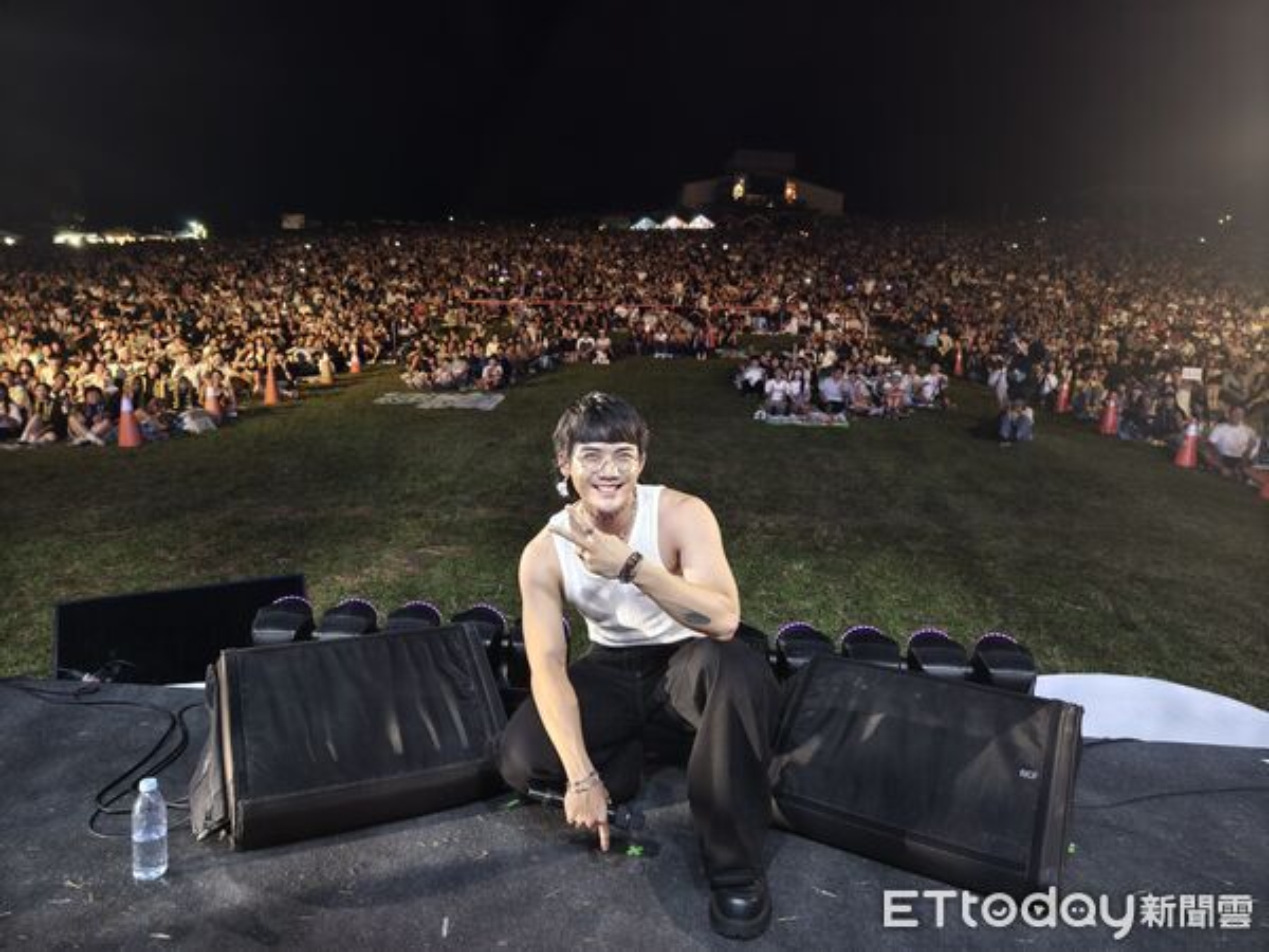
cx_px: 634
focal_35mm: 23
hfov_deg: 73.9
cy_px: 476
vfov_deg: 58.9
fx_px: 843
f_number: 1.75
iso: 429
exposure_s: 1/66.7
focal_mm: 8.67
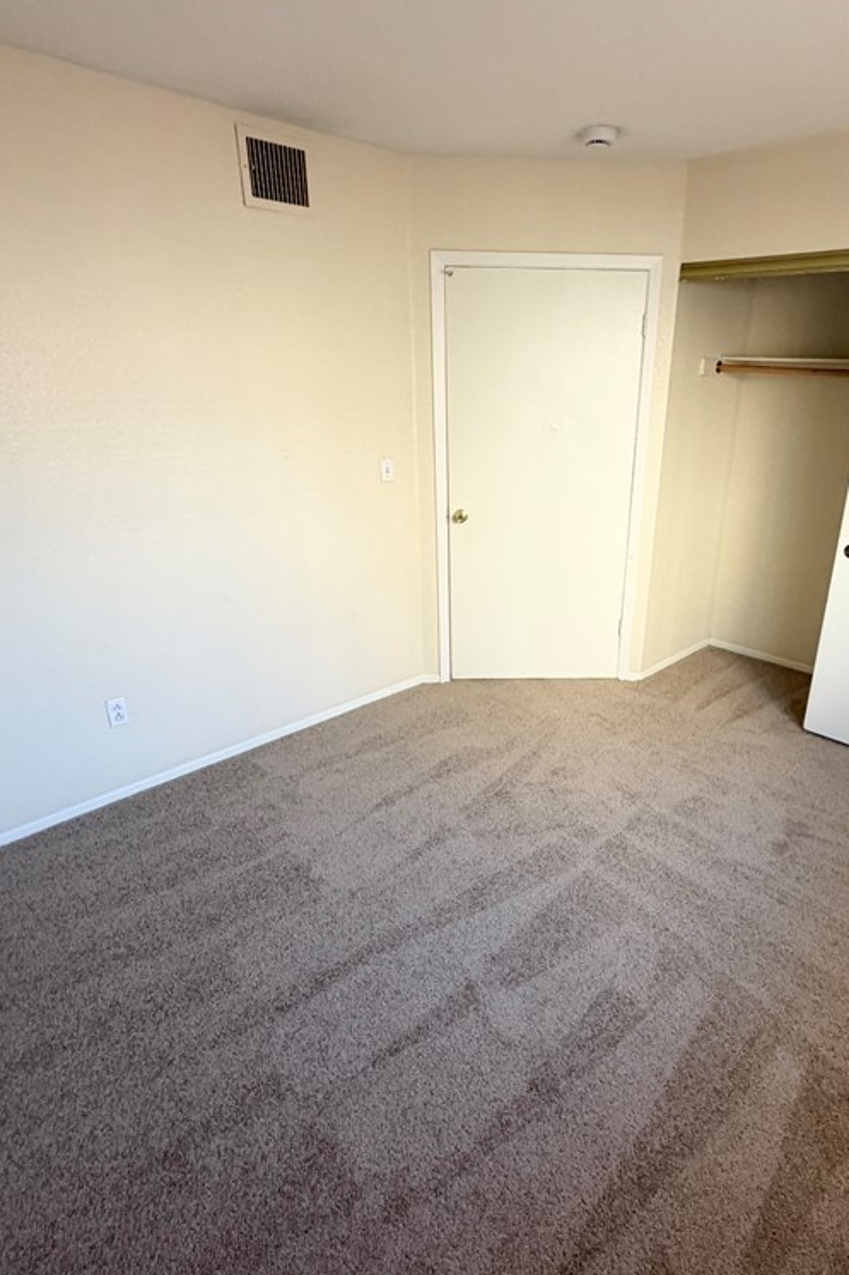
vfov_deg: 84.0
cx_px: 509
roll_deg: -0.8
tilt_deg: -22.3
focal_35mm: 20
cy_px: 643
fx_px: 708
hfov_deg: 61.4
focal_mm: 2.22
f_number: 2.2
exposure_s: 1/121
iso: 200
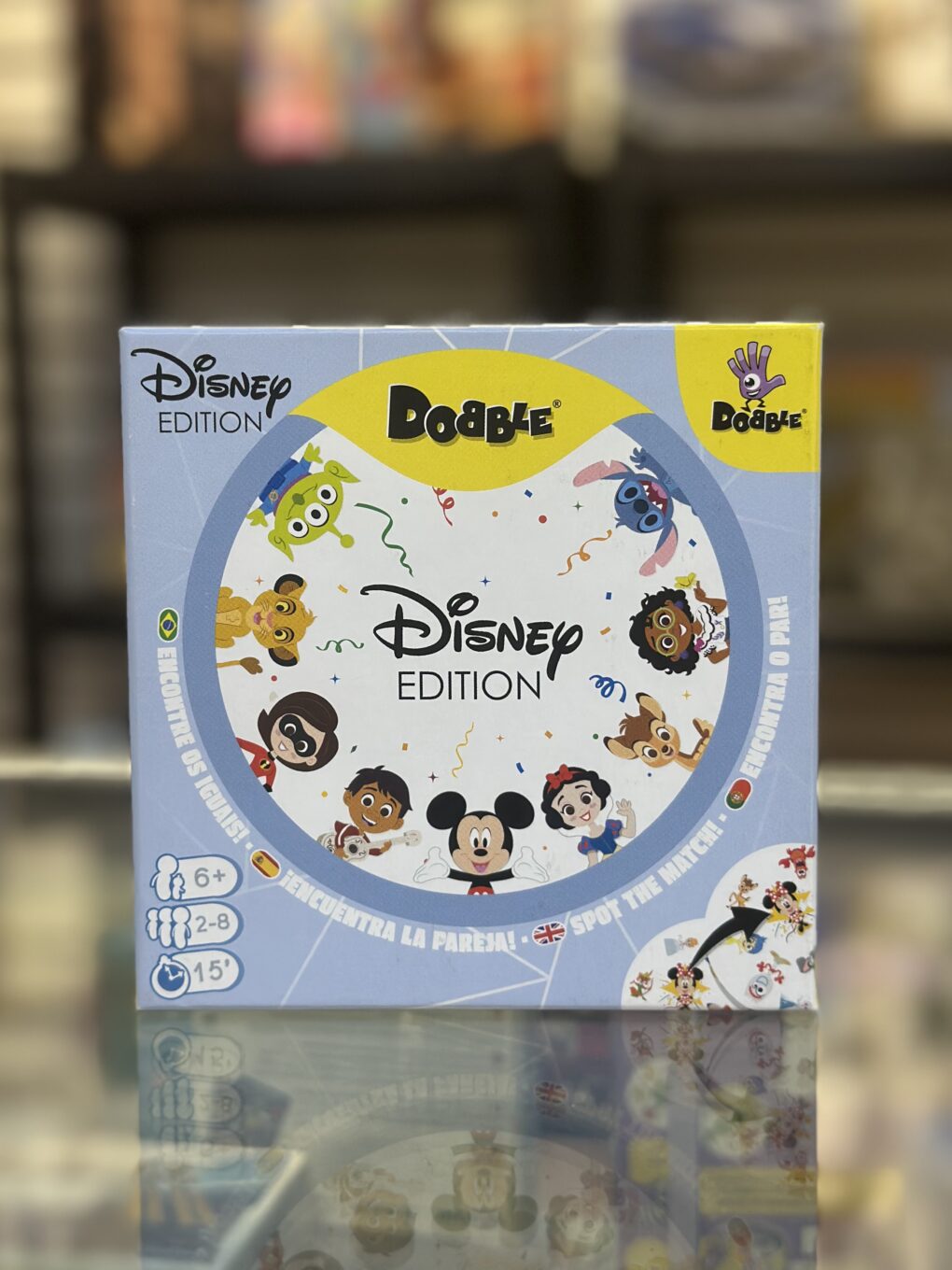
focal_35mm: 48
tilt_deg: -5.6
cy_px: 635
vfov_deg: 39.7
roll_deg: -0.6
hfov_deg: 30.3
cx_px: 476
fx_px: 1760
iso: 125
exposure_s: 1/60
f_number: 1.78
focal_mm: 6.86
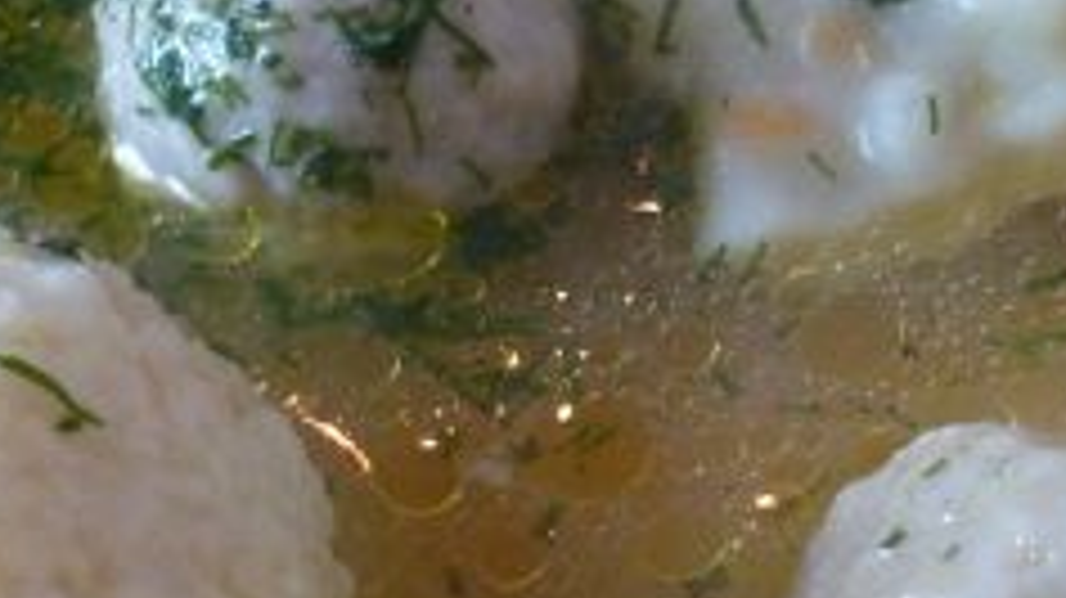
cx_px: 765
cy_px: 567
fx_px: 2740
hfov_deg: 21.9
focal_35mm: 97
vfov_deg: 12.3
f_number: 2.8
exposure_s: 1/30
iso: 400
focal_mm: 5.5
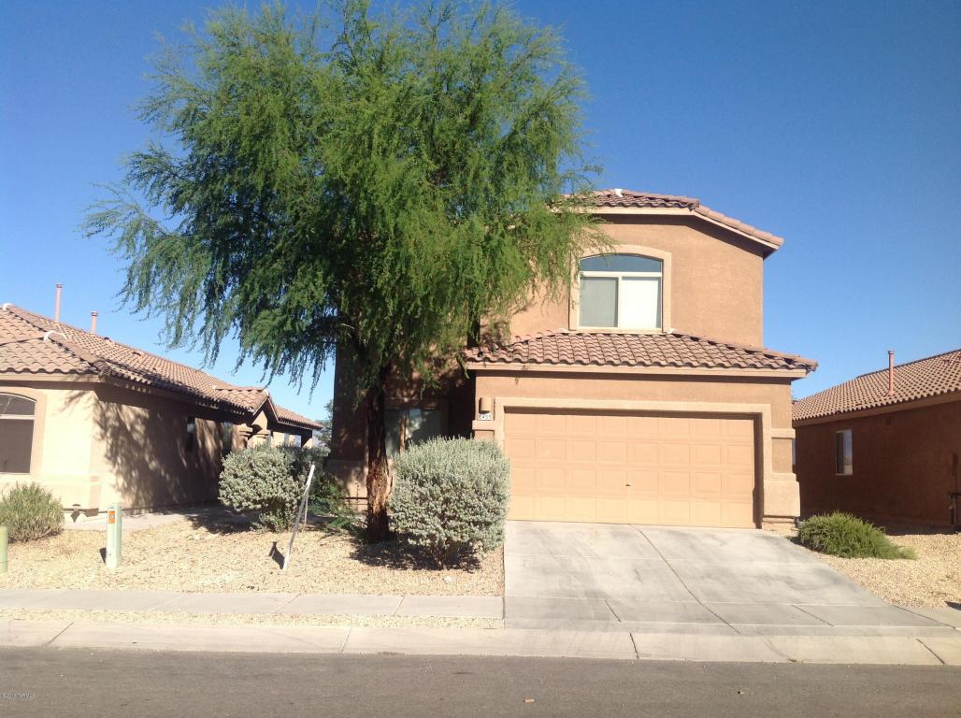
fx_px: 970
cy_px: 359
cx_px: 480
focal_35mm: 35
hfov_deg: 52.7
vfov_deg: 40.6
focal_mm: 4.28
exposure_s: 1/1779
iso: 50
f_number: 2.4
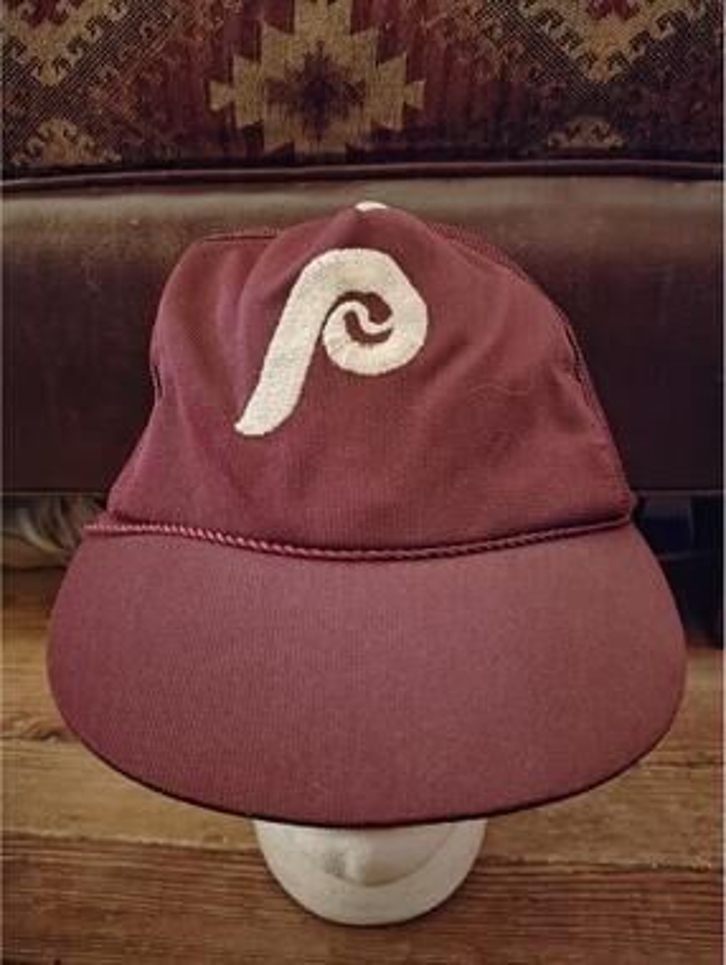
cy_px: 482
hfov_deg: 55.0
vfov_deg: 69.3
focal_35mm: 25
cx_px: 363
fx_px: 698
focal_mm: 4.15
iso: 800
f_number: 1.5
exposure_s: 1/6.94
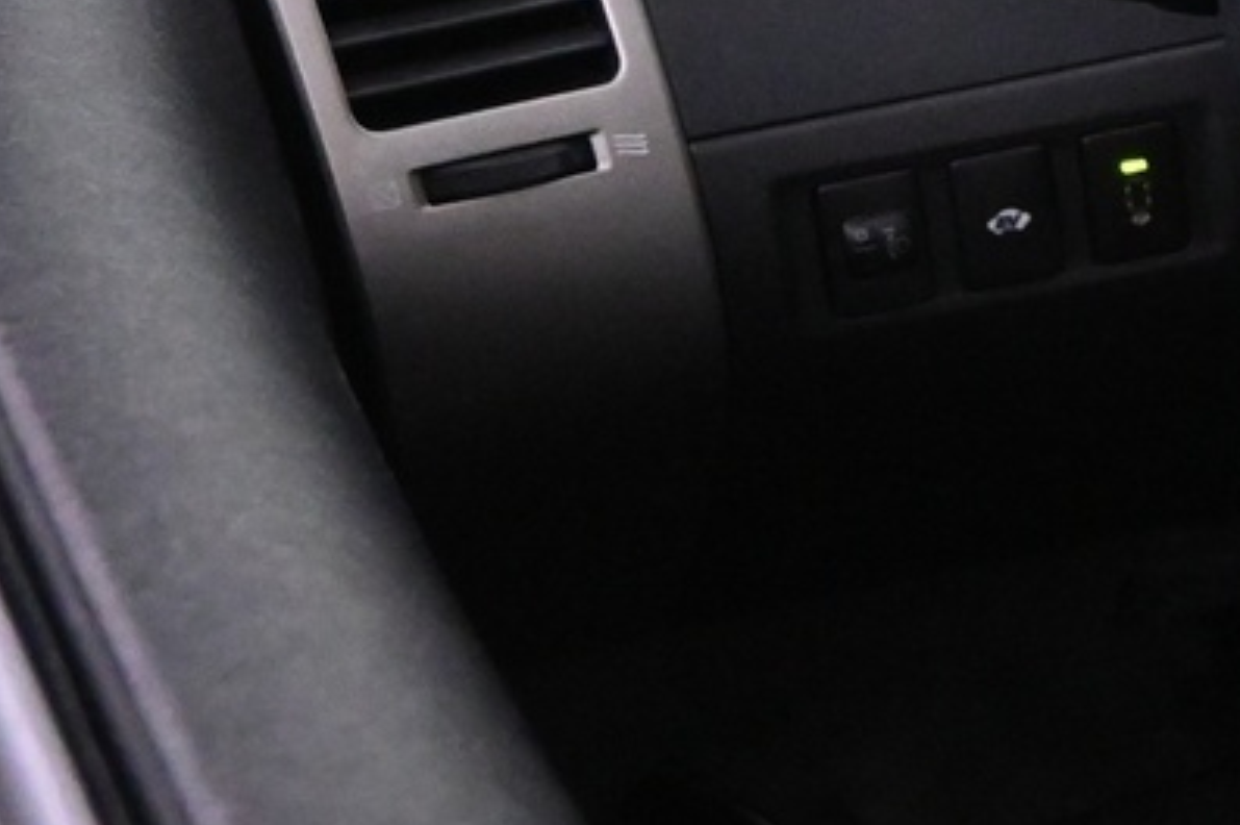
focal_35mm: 98
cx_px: 2118
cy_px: 247
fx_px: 3373
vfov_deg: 13.9
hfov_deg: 17.5
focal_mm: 16
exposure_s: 1/50
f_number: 3.5
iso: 5000
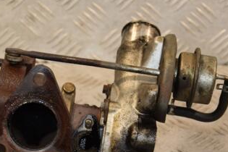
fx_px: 1121
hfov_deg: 11.6
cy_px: 109
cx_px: 83
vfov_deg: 7.8
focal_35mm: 177
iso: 800
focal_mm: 62
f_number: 5.3
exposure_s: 1/160
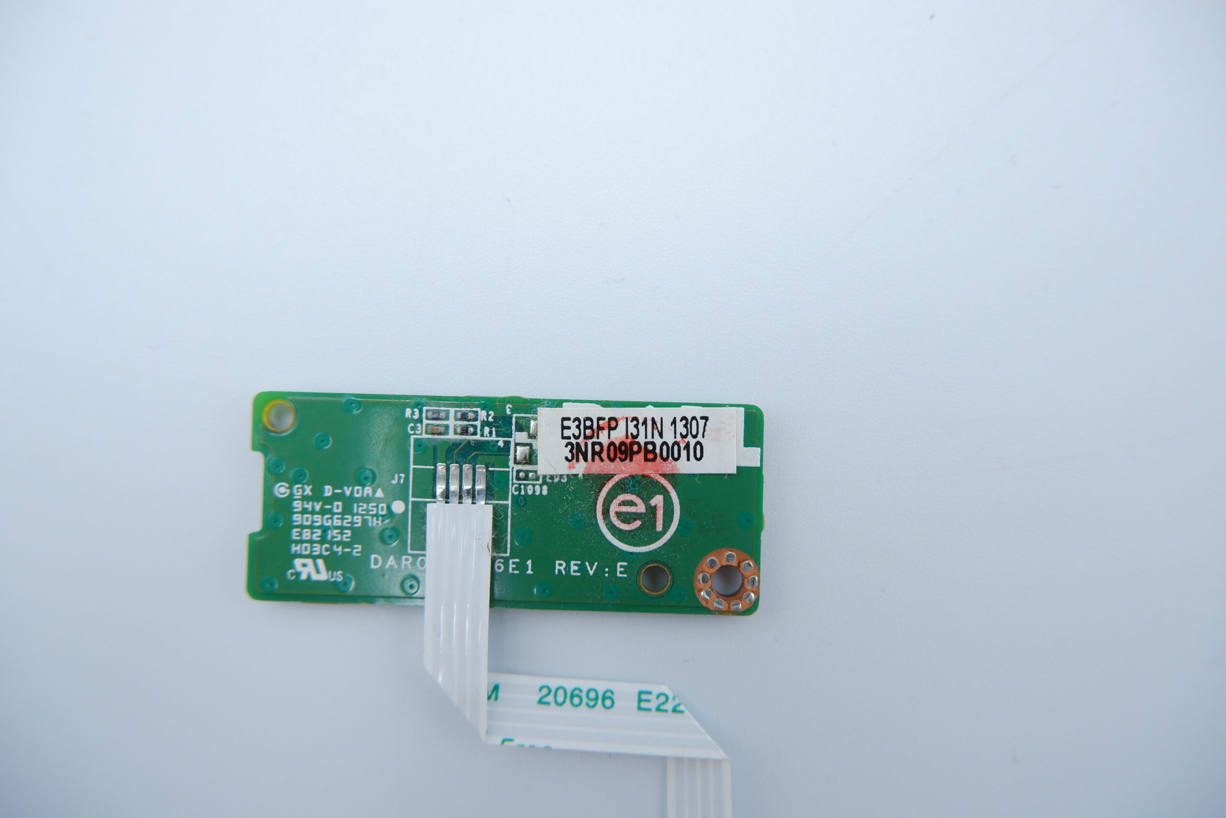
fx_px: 783
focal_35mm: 23
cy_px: 409
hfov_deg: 76.1
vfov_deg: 55.1
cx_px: 613
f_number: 5.6
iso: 800
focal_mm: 15
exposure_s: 1/180
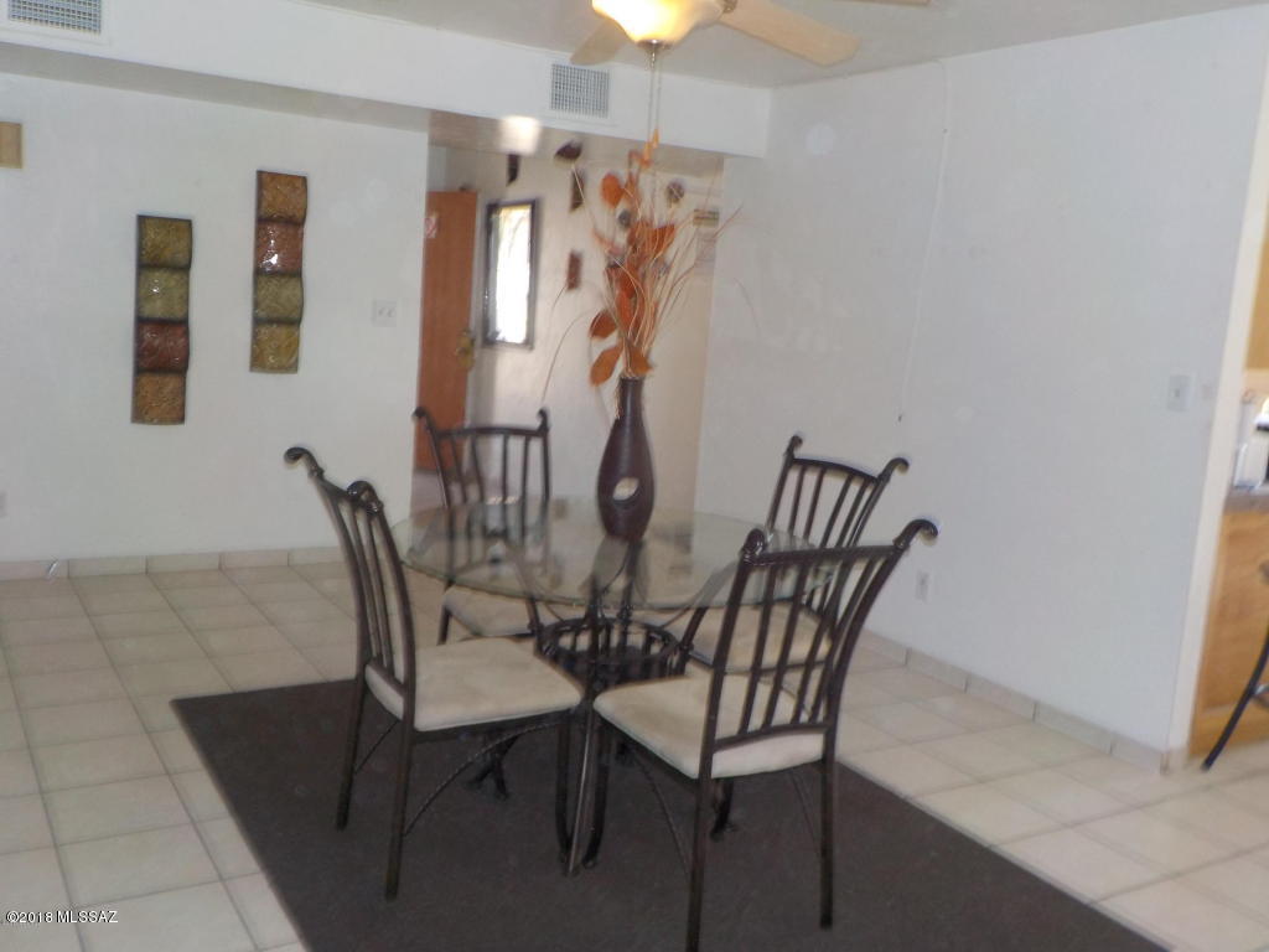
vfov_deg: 46.8
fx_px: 1100
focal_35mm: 30
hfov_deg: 60.0
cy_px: 476
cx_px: 634
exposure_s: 1/30
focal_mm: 4.1
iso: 200
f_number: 3.3
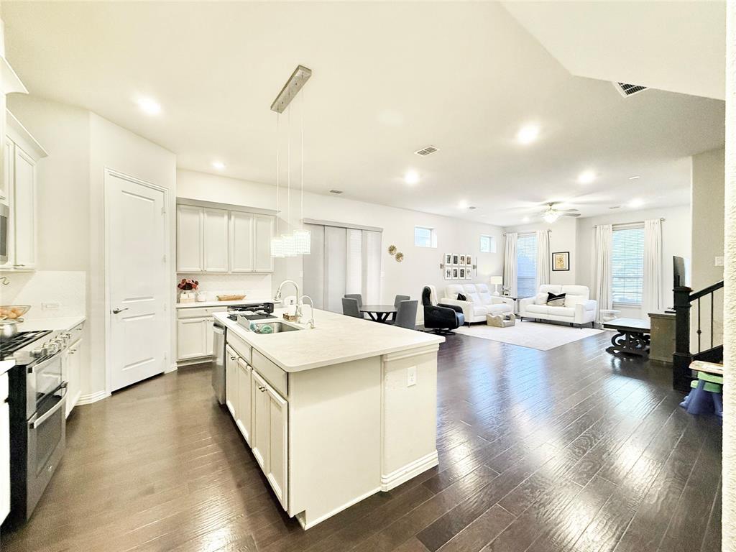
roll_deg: -0.7
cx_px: 368
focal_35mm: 14
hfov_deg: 102.1
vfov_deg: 85.7
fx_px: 298
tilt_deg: +0.6
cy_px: 276
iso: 500
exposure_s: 1/120
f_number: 2.2
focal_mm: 2.22
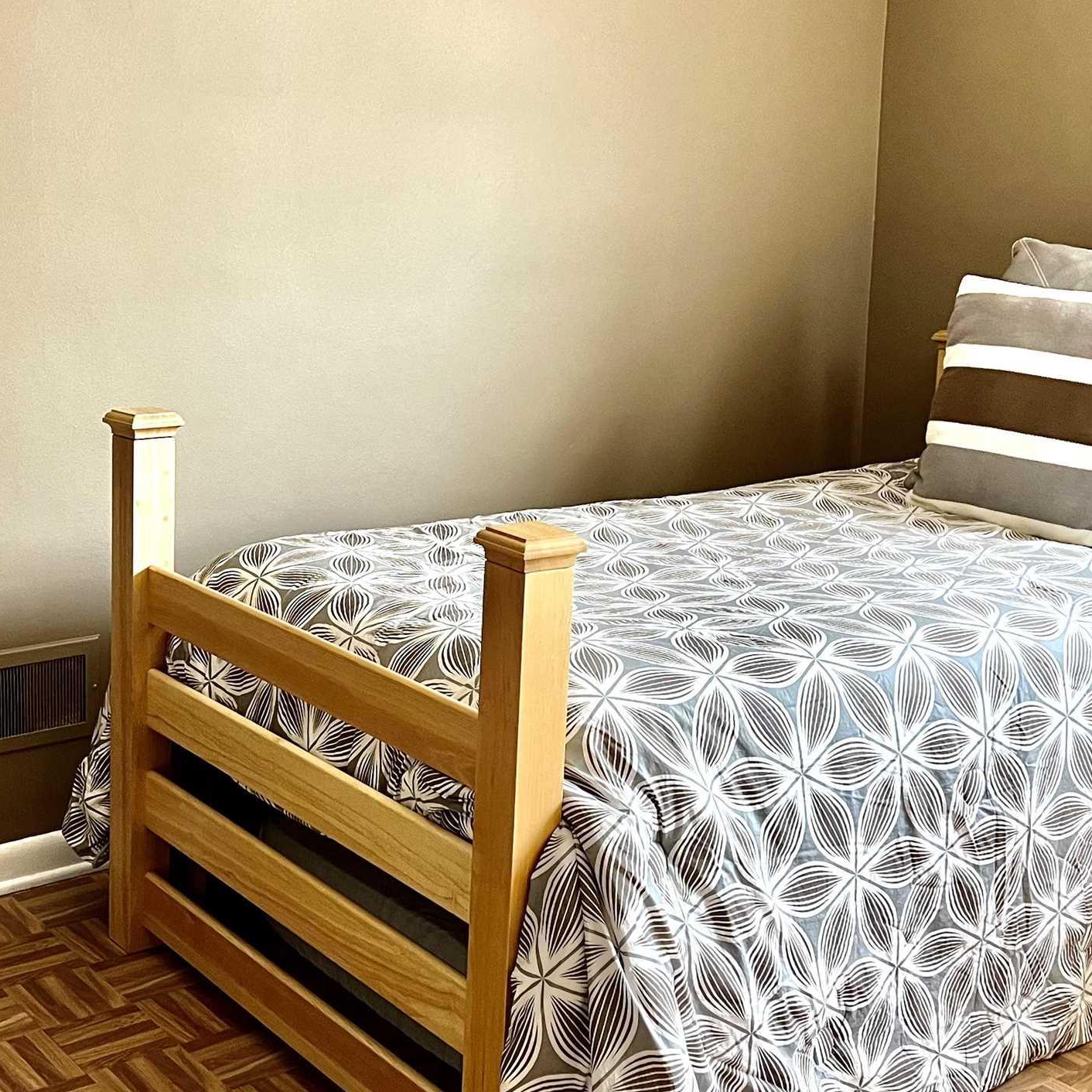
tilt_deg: -11.6
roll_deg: -1.0
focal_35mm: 50
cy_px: 486
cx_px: 354
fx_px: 1785
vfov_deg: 34.0
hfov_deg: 33.7
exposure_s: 1/60
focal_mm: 5.7
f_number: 1.5
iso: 160
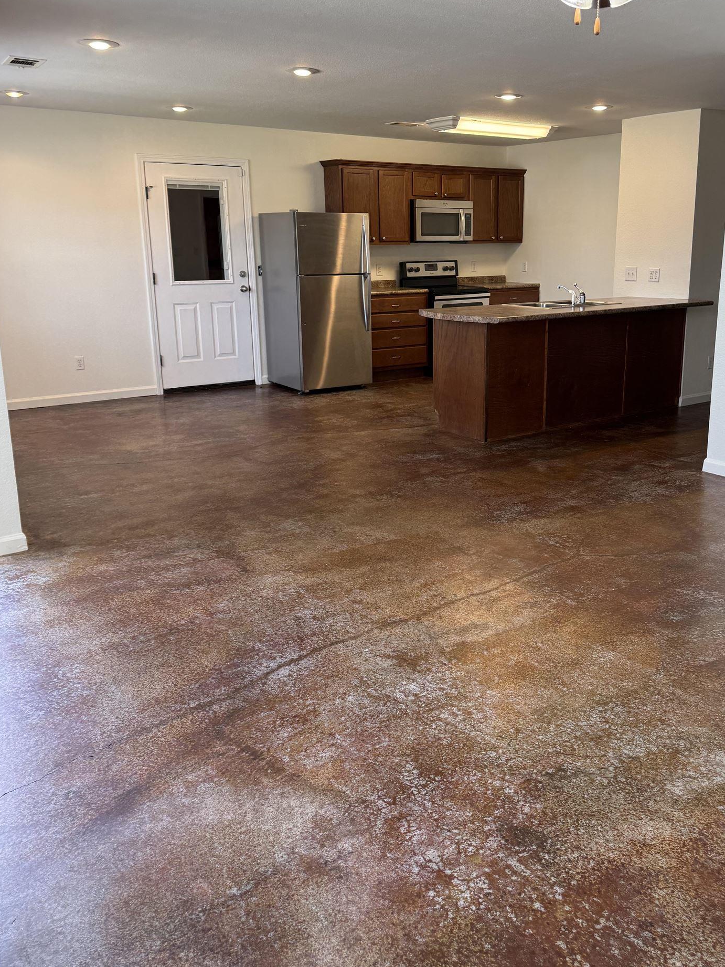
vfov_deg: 59.8
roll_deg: -0.8
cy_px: 430
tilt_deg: -11.8
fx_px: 838
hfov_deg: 46.6
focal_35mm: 30
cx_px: 432
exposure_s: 1/120
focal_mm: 6.76
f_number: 1.78
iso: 125
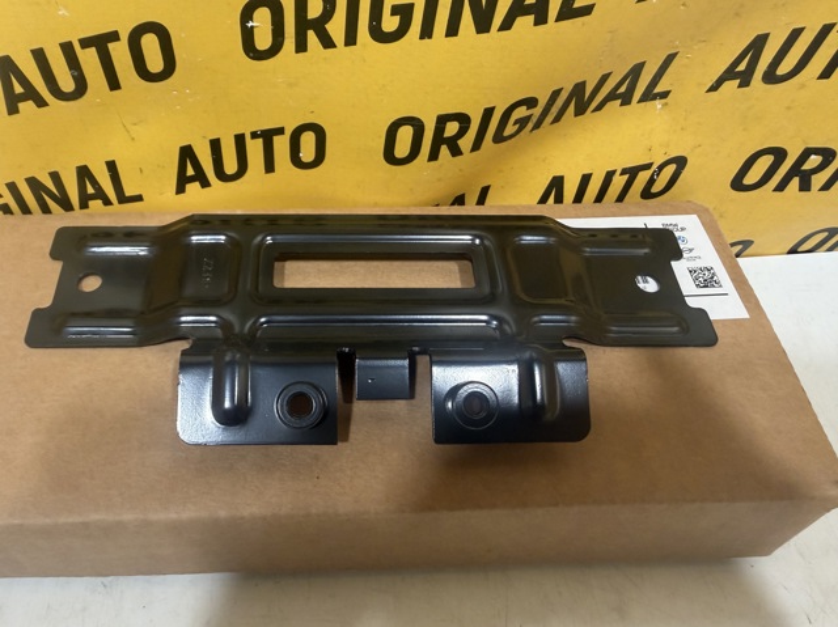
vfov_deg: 56.8
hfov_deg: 71.6
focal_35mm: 24
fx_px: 581
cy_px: 314
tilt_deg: -54.0
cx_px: 419
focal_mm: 2.22
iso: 250
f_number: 2.2
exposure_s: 1/100
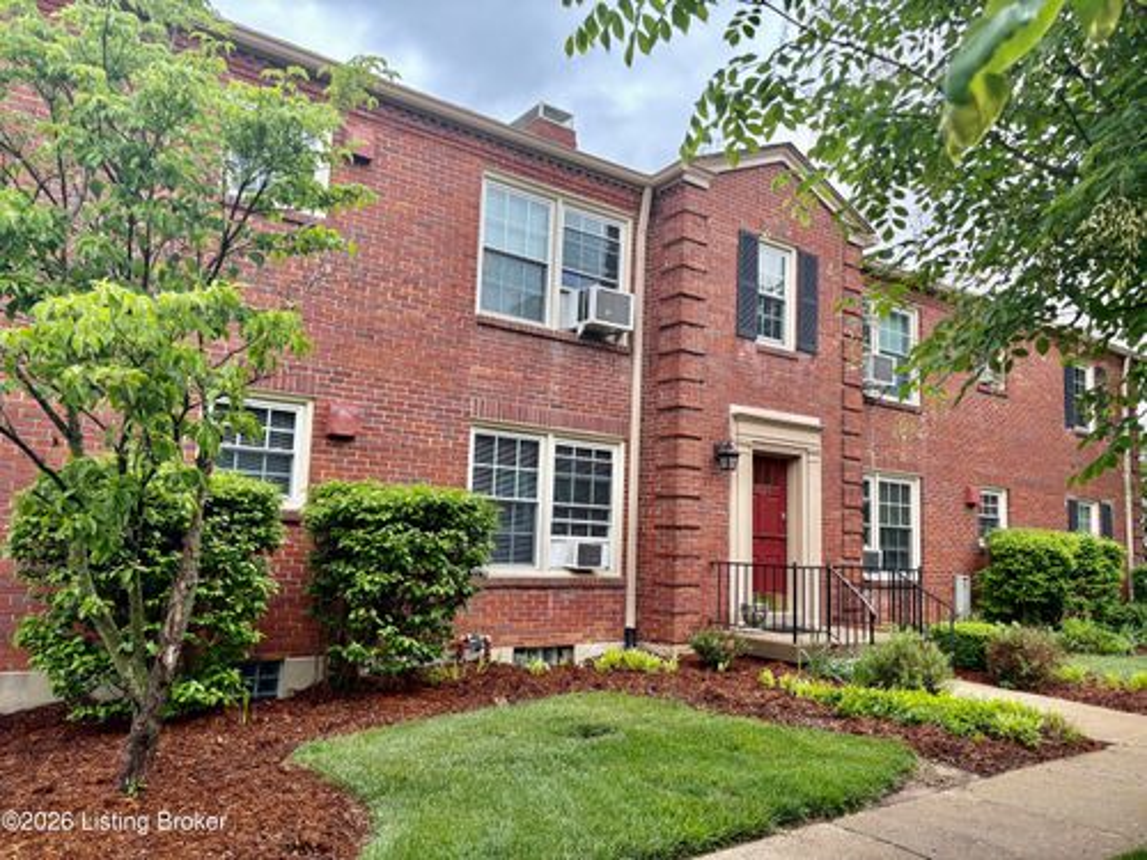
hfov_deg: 67.3
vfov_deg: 53.1
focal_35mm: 26
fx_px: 862
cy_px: 430
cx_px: 574
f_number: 1.6
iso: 64
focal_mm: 5.96
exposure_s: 1/261
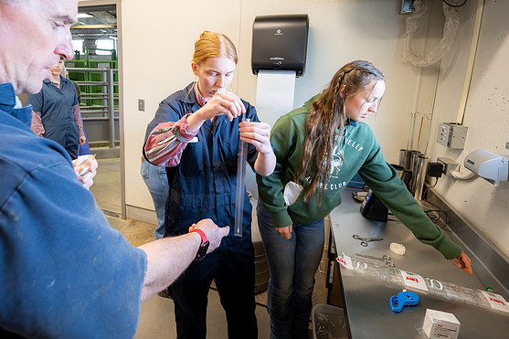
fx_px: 283
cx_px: 209
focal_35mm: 20
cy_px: 114
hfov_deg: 83.2
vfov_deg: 60.5
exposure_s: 1/250
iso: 2000
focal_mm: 15
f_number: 4
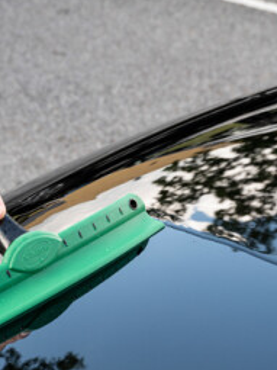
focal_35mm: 100
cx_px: 86
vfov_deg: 19.4
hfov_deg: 14.7
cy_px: 319
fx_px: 1068
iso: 400
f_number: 11
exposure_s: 1/125
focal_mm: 64
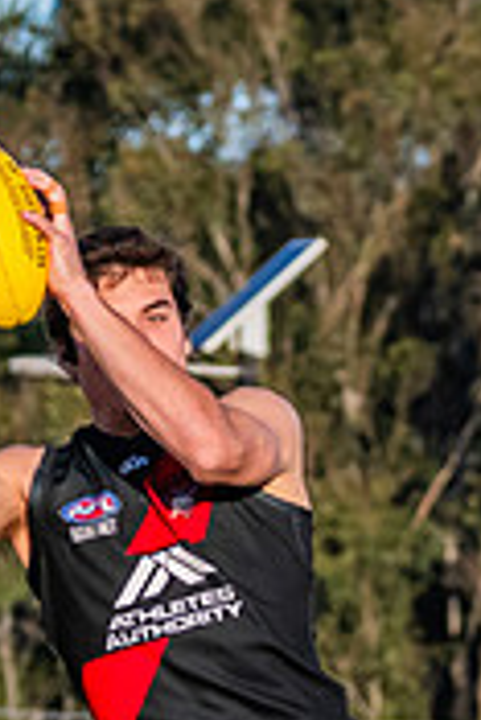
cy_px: 1350
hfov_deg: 1.2
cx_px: 244
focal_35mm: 1139
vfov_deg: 1.8
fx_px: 22781
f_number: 8
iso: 800
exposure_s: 1/1600
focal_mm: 195
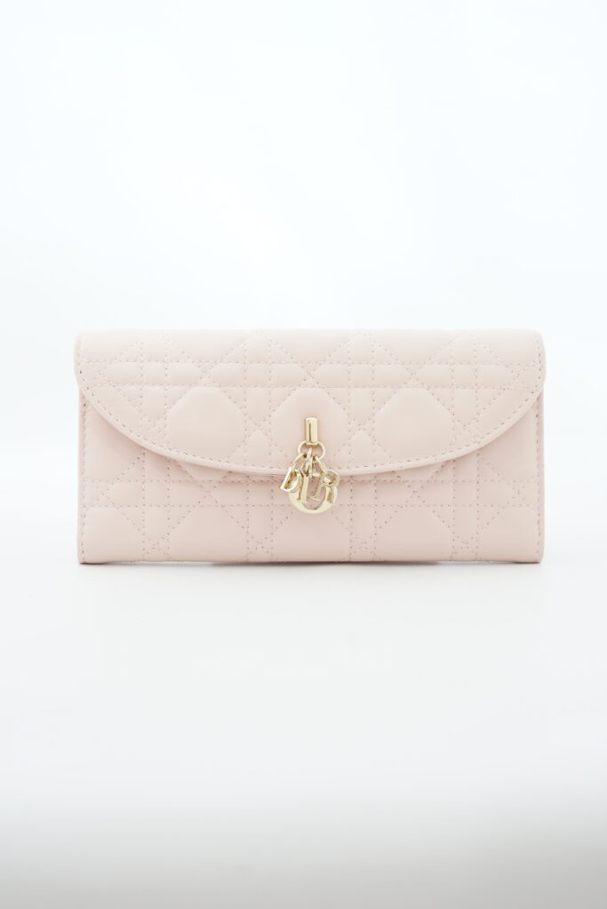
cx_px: 304
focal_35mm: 50
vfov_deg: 39.6
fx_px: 1264
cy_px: 454
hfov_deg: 27.0
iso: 640
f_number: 6.3
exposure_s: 1/10
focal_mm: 50
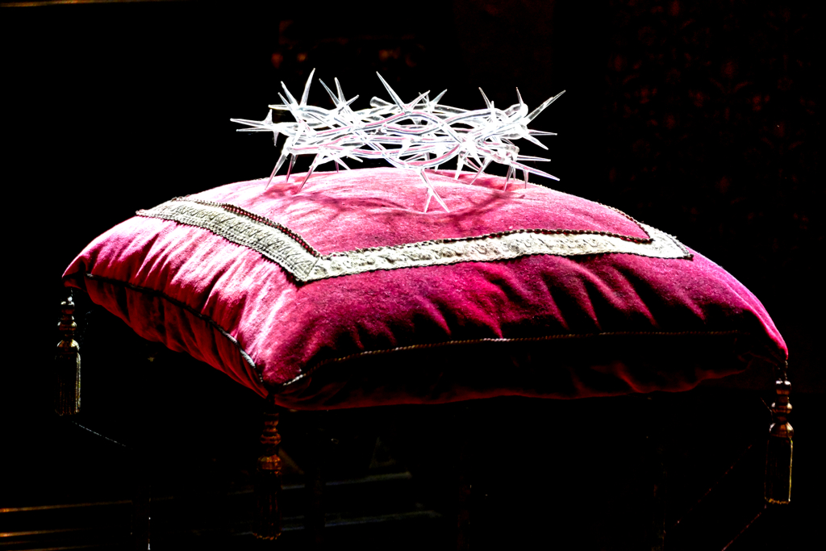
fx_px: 4016
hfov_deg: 11.7
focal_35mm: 175
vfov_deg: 7.8
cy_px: 276
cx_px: 413
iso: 1600
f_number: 4
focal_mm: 63.9
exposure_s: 1/60
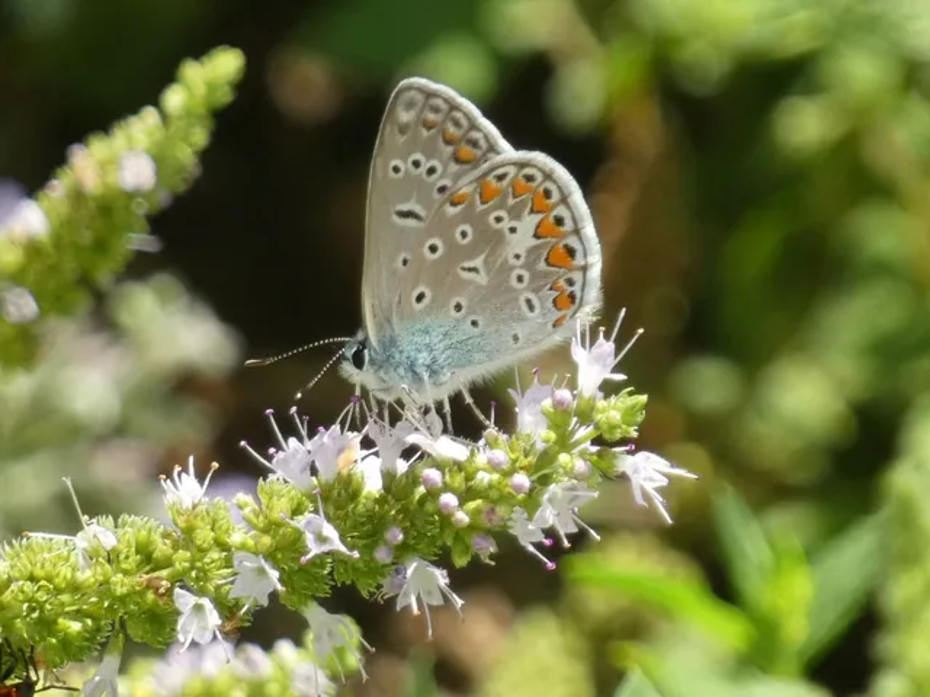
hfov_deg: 4.4
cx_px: 465
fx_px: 12197
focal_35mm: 454
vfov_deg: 3.3
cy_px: 348
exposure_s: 1/100
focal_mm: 81.4
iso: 125
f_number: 5.6
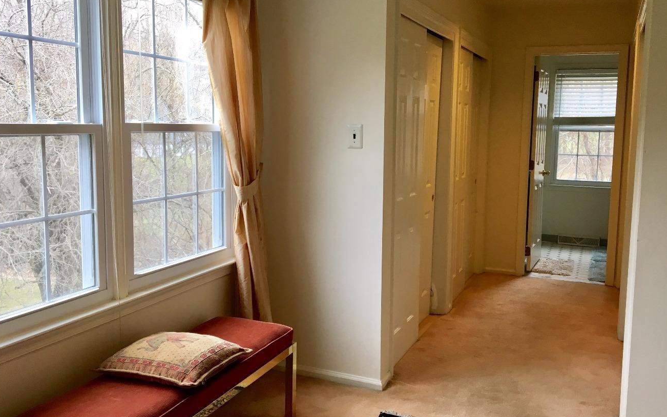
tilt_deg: -6.2
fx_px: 618
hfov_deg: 56.7
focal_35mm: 34
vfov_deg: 37.3
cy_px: 192
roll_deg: -0.1
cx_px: 354
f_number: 2.2
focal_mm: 4.15
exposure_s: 1/40
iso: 25
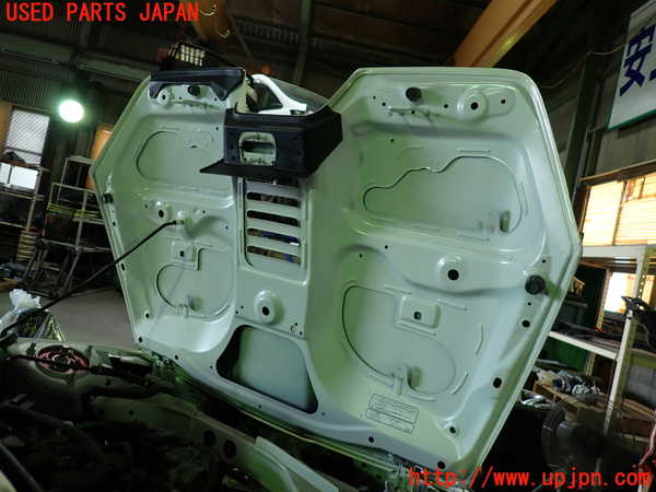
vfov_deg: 54.9
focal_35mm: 25
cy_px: 246
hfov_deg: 69.4
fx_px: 474
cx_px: 328
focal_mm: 4.5
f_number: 2
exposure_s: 1/60
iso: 160
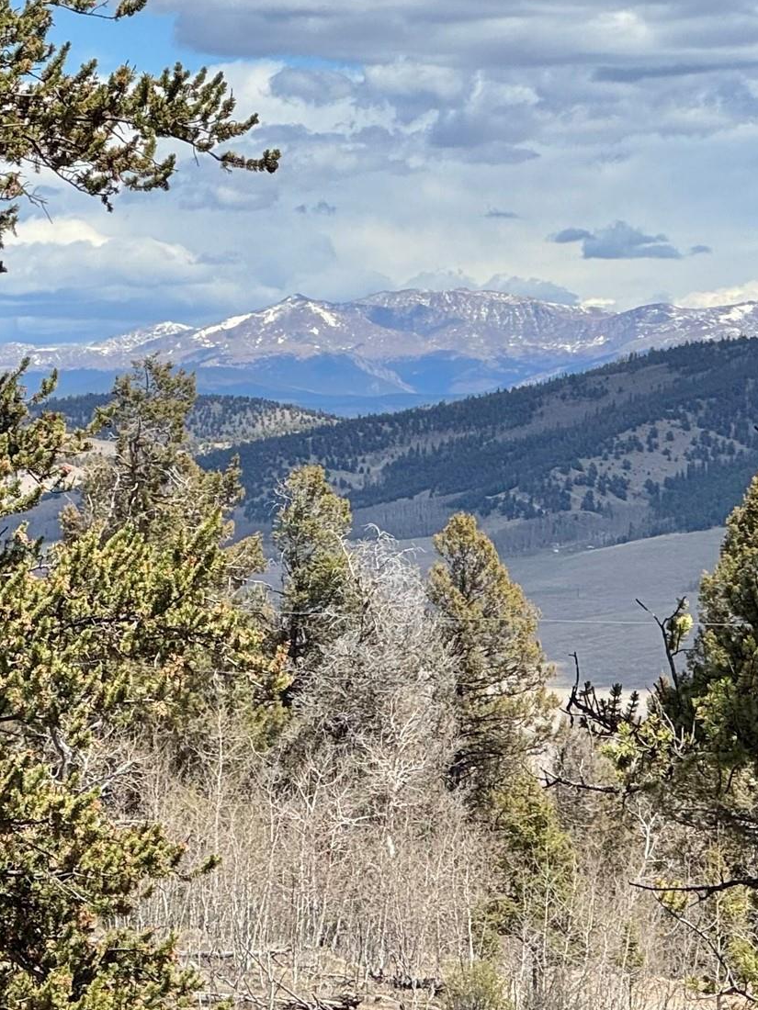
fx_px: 3270
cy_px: 474
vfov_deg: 17.6
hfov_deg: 13.2
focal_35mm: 112
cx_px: 263
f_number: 2.8
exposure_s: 1/1119
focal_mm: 9
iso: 25
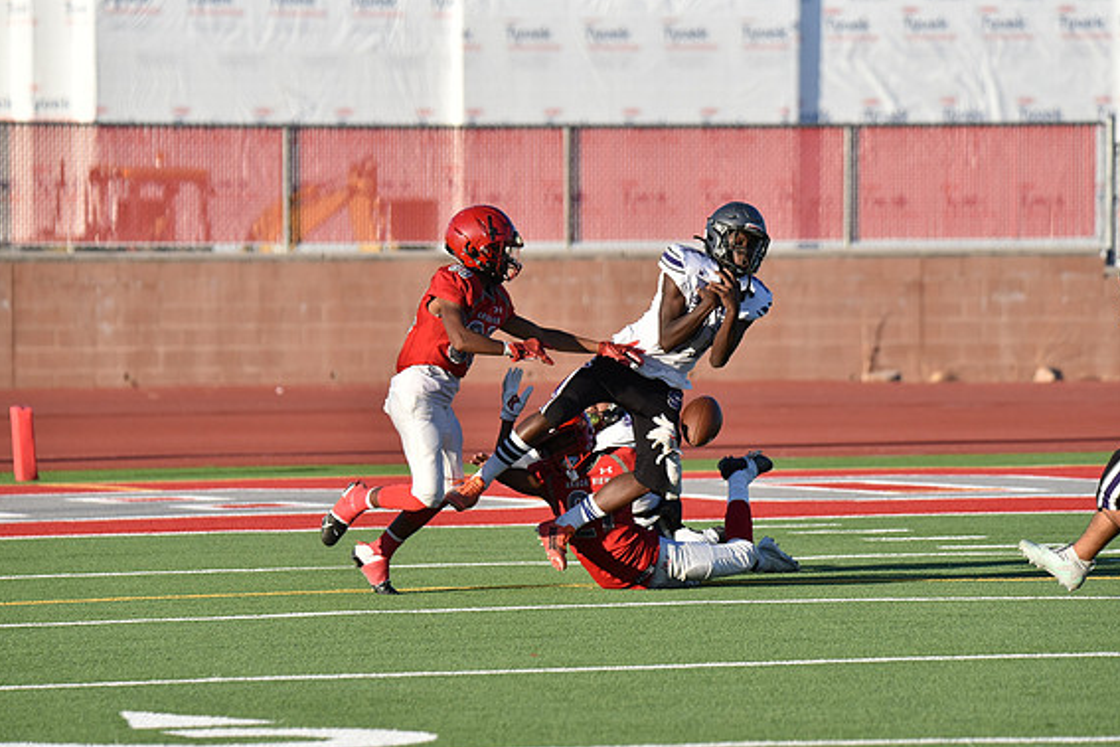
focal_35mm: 307
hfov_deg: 6.7
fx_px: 9550
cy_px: 378
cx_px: 563
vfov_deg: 4.5
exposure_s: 1/4000
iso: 1100
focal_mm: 300
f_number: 5.6
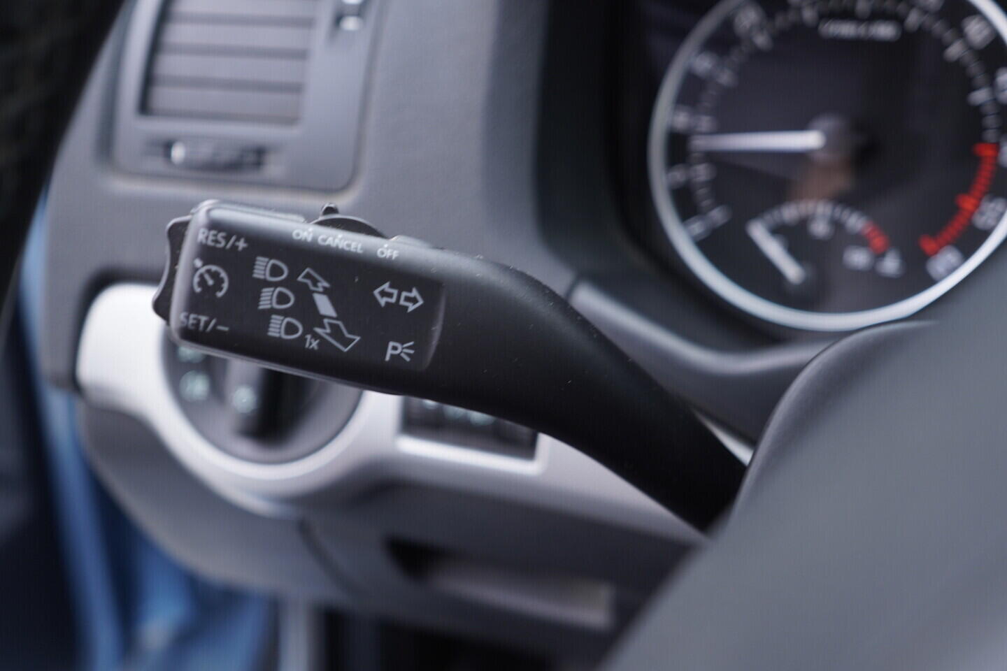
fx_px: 1007
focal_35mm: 36
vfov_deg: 36.9
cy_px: 336
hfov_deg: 53.1
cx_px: 504
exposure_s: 1/40
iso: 250
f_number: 2.8
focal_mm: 24
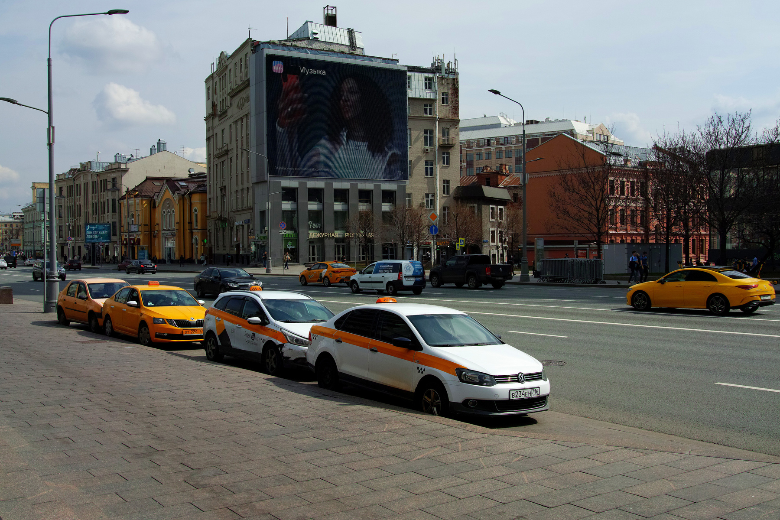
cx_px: 390
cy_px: 260
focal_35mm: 37
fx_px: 802
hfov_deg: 51.9
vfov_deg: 35.9
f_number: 8
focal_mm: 28
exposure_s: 1/640
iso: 100
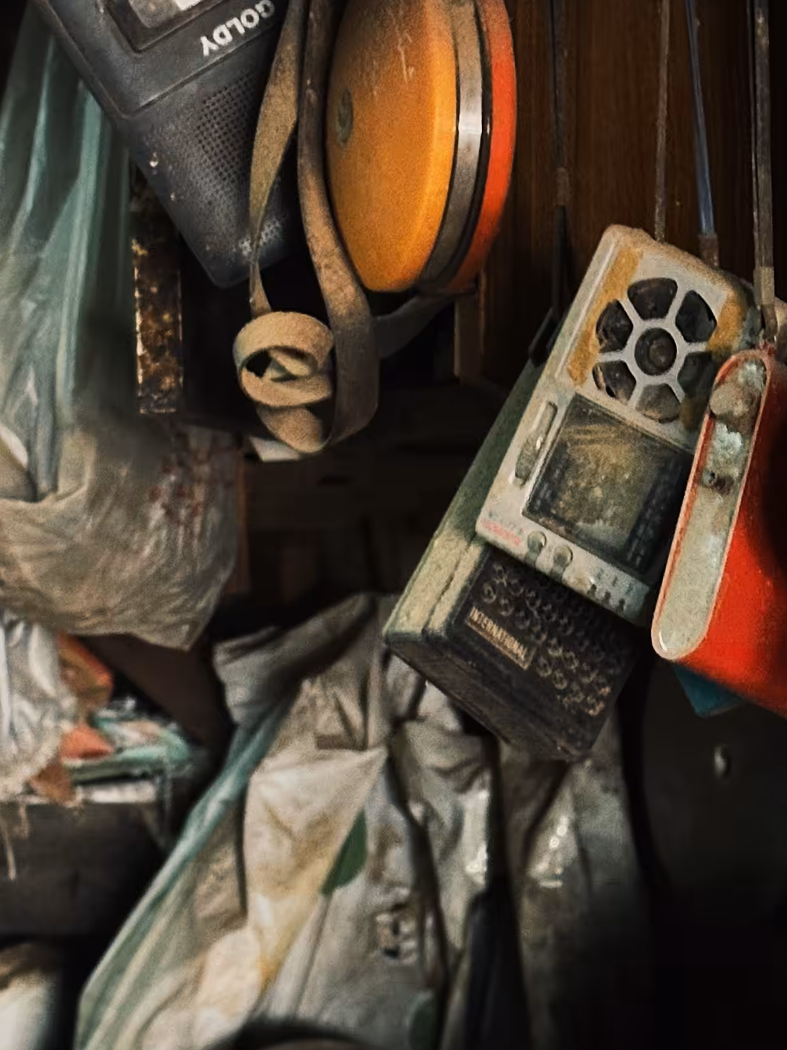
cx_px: 719
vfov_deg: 17.1
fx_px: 3486
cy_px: 466
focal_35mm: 115
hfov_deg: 12.8
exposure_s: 1/33
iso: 250
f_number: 1.78
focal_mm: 6.86
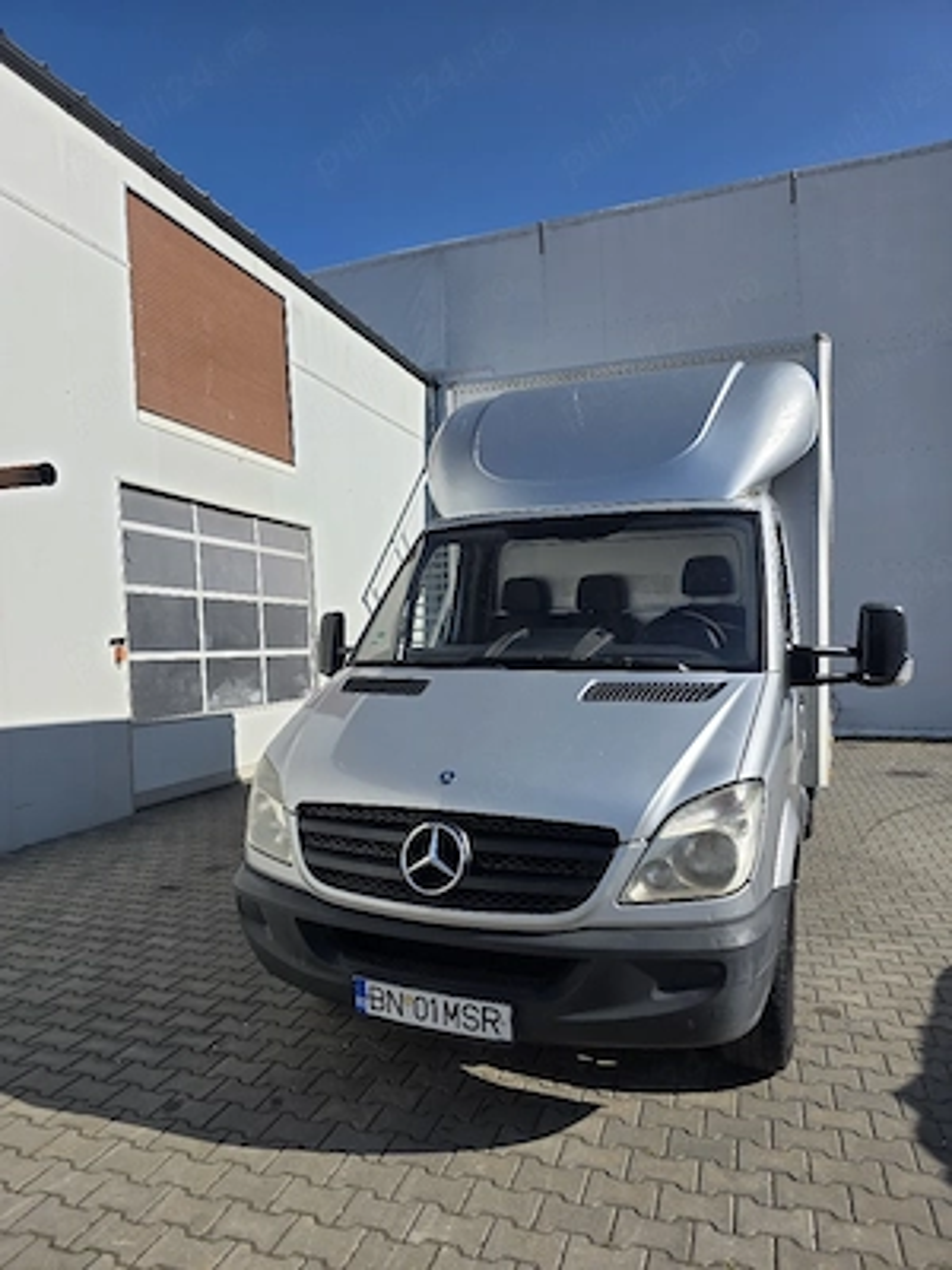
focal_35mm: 23
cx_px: 476
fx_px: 843
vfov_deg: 73.9
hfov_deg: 58.9
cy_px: 635
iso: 80
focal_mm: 6.3
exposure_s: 1/10000
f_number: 1.7
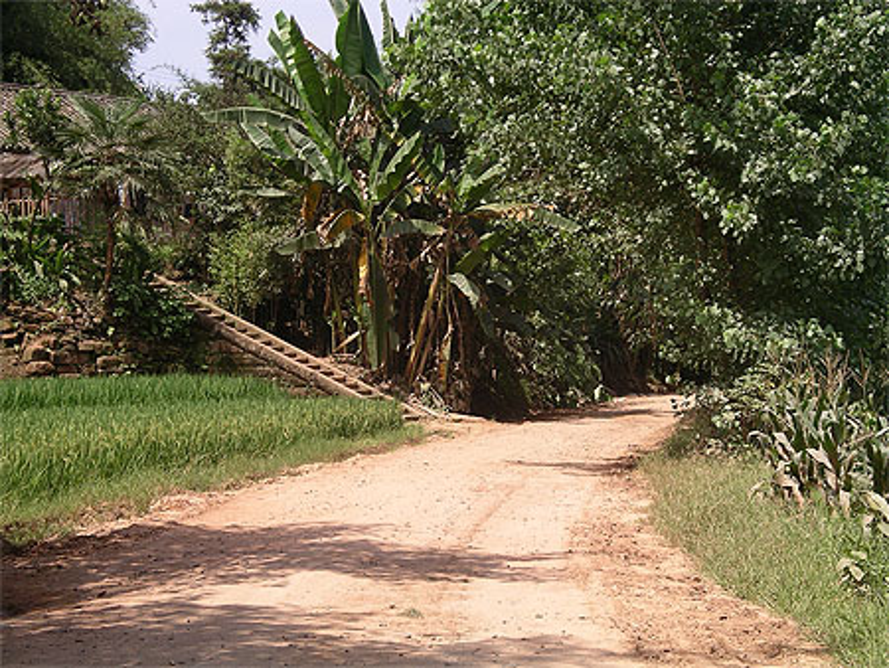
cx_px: 444
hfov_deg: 20.0
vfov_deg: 15.1
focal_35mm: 98
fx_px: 2518
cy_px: 334
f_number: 5
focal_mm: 20.4
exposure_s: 1/432
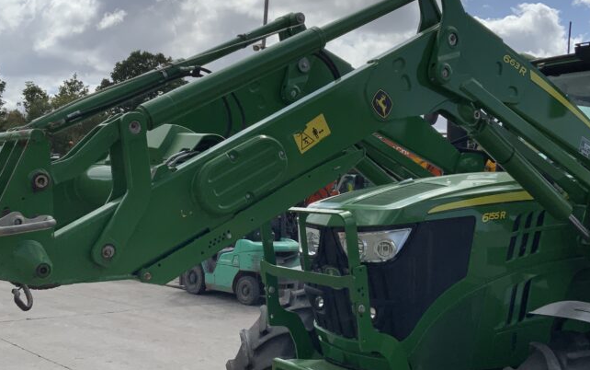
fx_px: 788
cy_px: 166
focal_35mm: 49
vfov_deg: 26.4
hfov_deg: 41.0
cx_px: 275
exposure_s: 1/4065
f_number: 1.8
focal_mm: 3
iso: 20
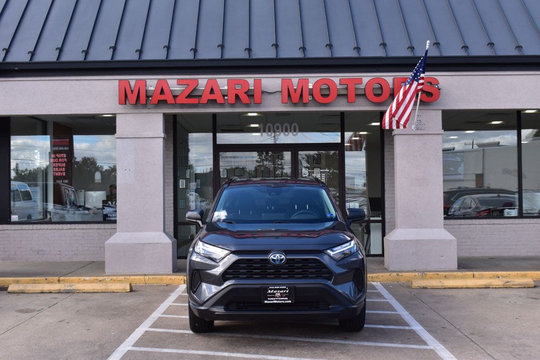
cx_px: 270
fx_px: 720
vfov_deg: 28.1
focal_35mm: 48
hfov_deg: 41.1
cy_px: 180
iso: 400
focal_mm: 32
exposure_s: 1/200
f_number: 10
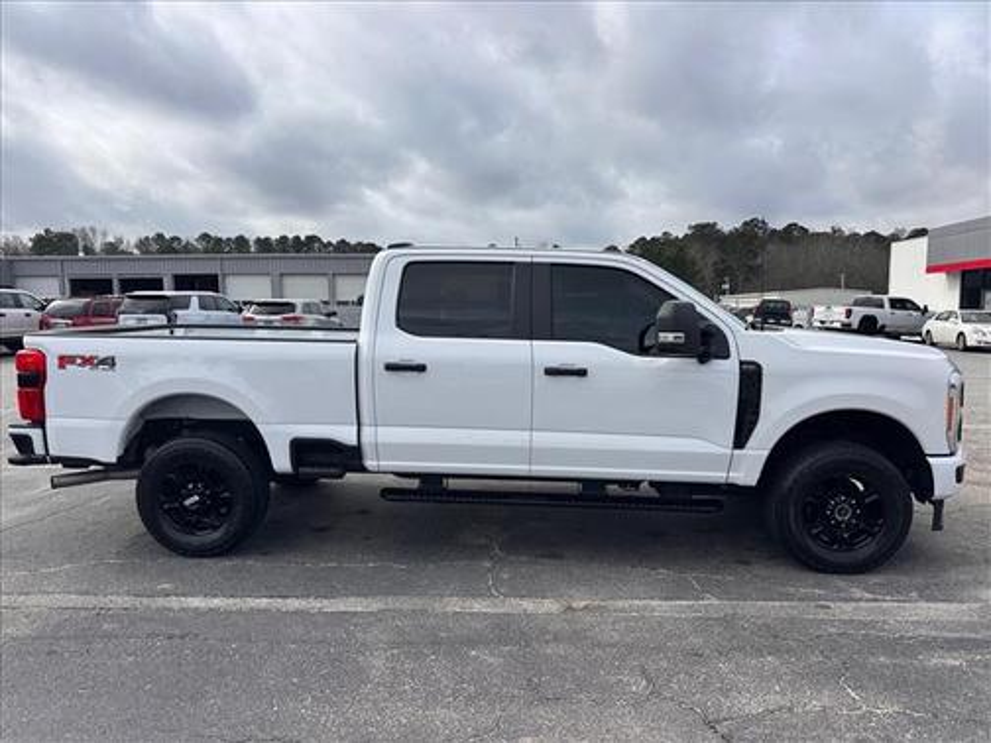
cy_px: 372
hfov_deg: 71.6
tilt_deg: -4.6
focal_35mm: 24
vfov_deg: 56.8
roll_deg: +0.7
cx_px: 496
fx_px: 687
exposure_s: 1/5000
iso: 80
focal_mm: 6.86
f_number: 1.78
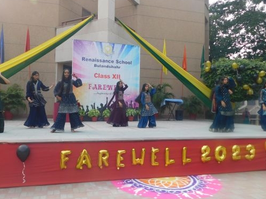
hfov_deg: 59.9
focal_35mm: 30
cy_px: 95
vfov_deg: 46.8
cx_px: 122
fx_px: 231
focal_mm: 4.5
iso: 125
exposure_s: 1/500
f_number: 3.1
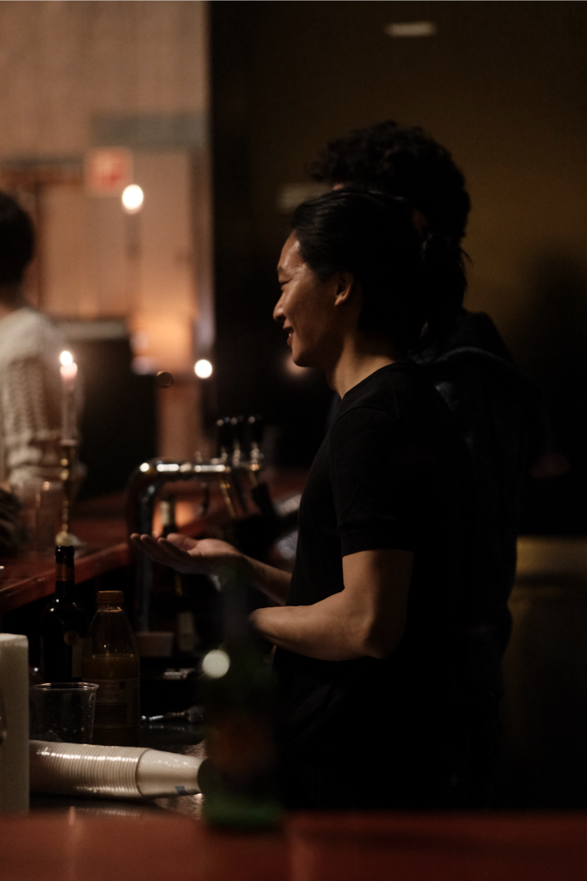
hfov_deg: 10.2
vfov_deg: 15.2
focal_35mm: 135
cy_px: 440
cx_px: 294
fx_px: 3303
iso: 5000
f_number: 2
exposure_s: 1/125
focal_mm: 90
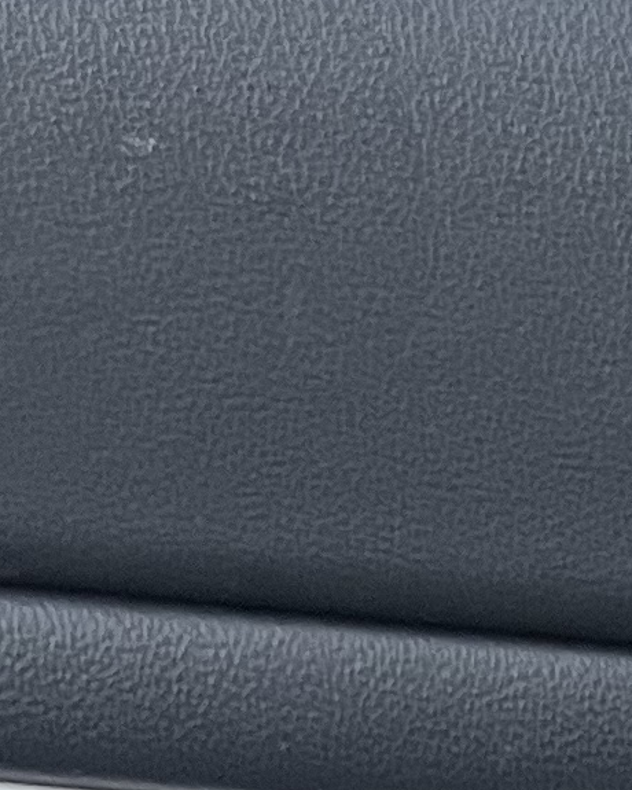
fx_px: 4162
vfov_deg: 9.9
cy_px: 1678
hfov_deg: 8.1
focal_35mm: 178
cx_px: 1485
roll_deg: -2.2
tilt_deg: -19.6
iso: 125
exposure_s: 1/69
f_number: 1.5
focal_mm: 5.7
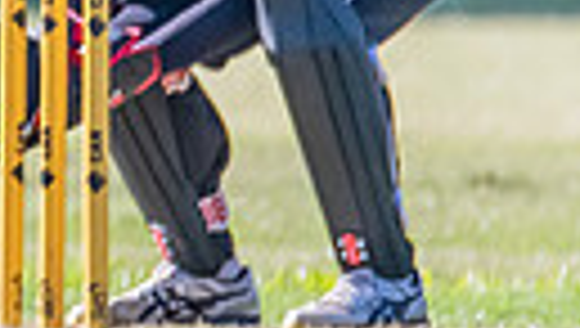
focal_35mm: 3158
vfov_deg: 0.4
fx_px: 48638
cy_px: -262
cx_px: -590
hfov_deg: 0.7
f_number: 6.3
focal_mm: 600
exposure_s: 1/3200
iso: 2200
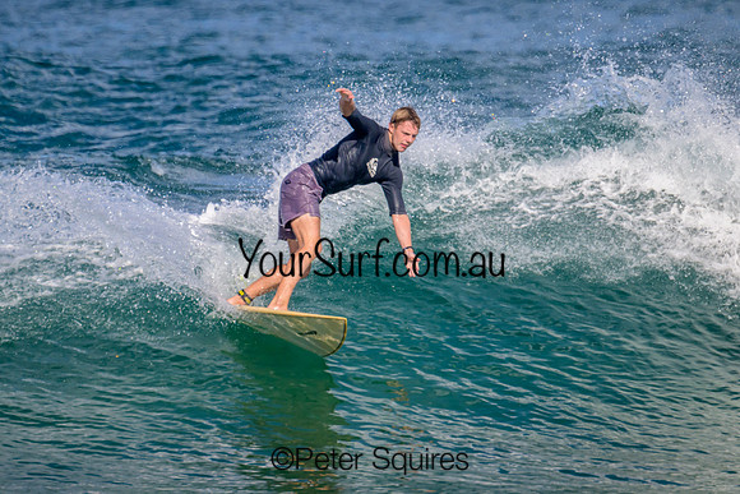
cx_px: 324
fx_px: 18511
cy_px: 216
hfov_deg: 2.3
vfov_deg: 1.5
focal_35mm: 900
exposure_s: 1/2000
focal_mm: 800
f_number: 11
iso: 900
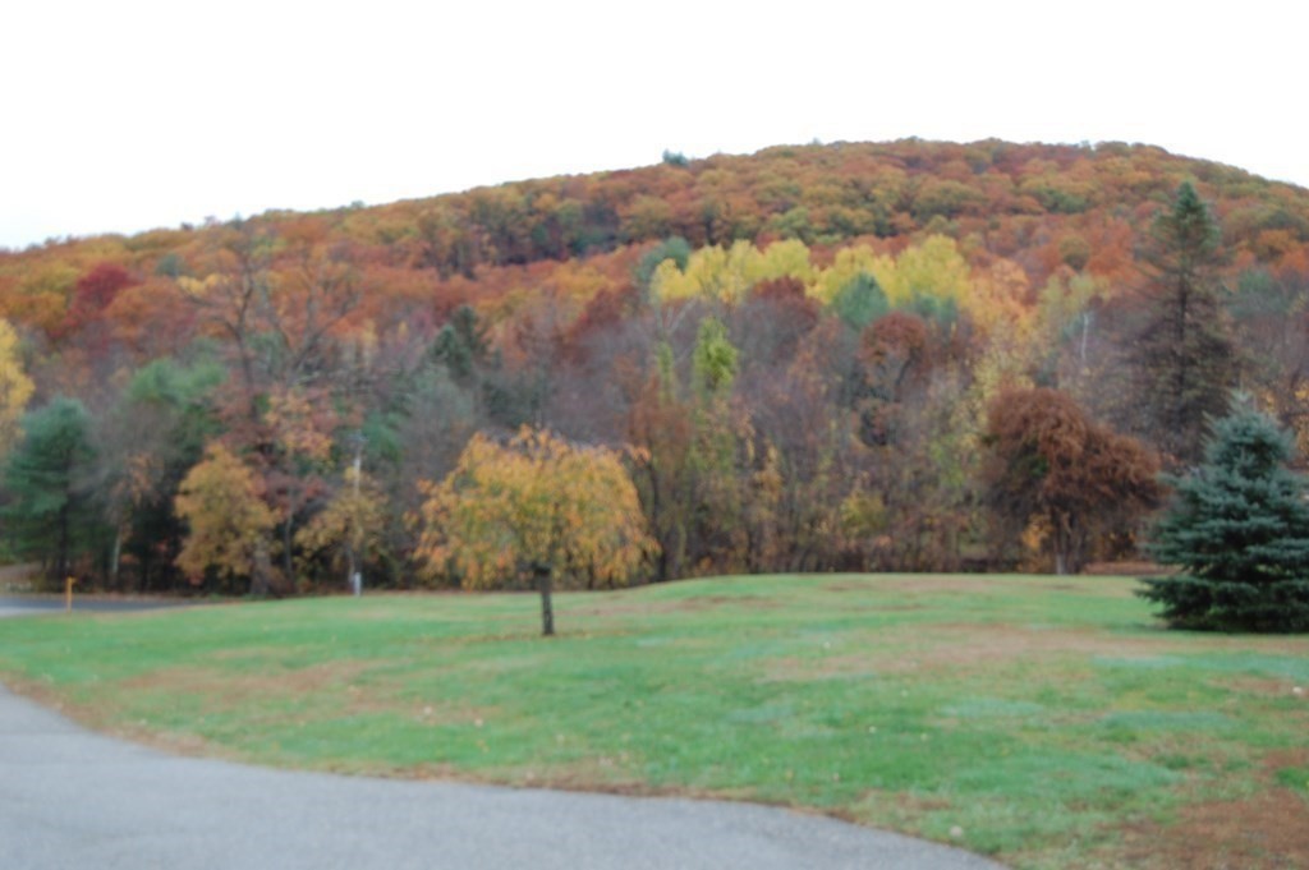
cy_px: 435
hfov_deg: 42.4
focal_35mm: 46
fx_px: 1689
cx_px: 654
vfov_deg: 28.9
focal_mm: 31
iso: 250
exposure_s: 1/125
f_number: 5.6
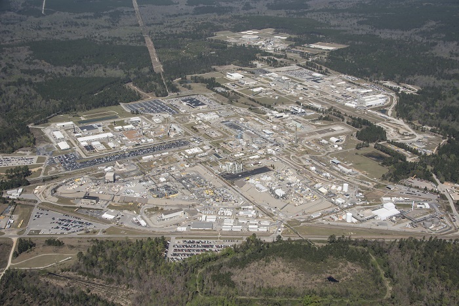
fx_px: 536
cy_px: 153
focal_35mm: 42
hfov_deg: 46.4
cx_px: 230
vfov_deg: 31.9
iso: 250
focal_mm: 42
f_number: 9
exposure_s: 1/800
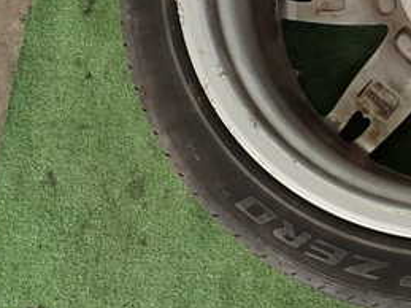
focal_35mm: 58
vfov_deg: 23.9
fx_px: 688
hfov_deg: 29.8
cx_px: 457
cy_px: -16
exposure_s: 1/160
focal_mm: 4.5
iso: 100
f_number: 2.8
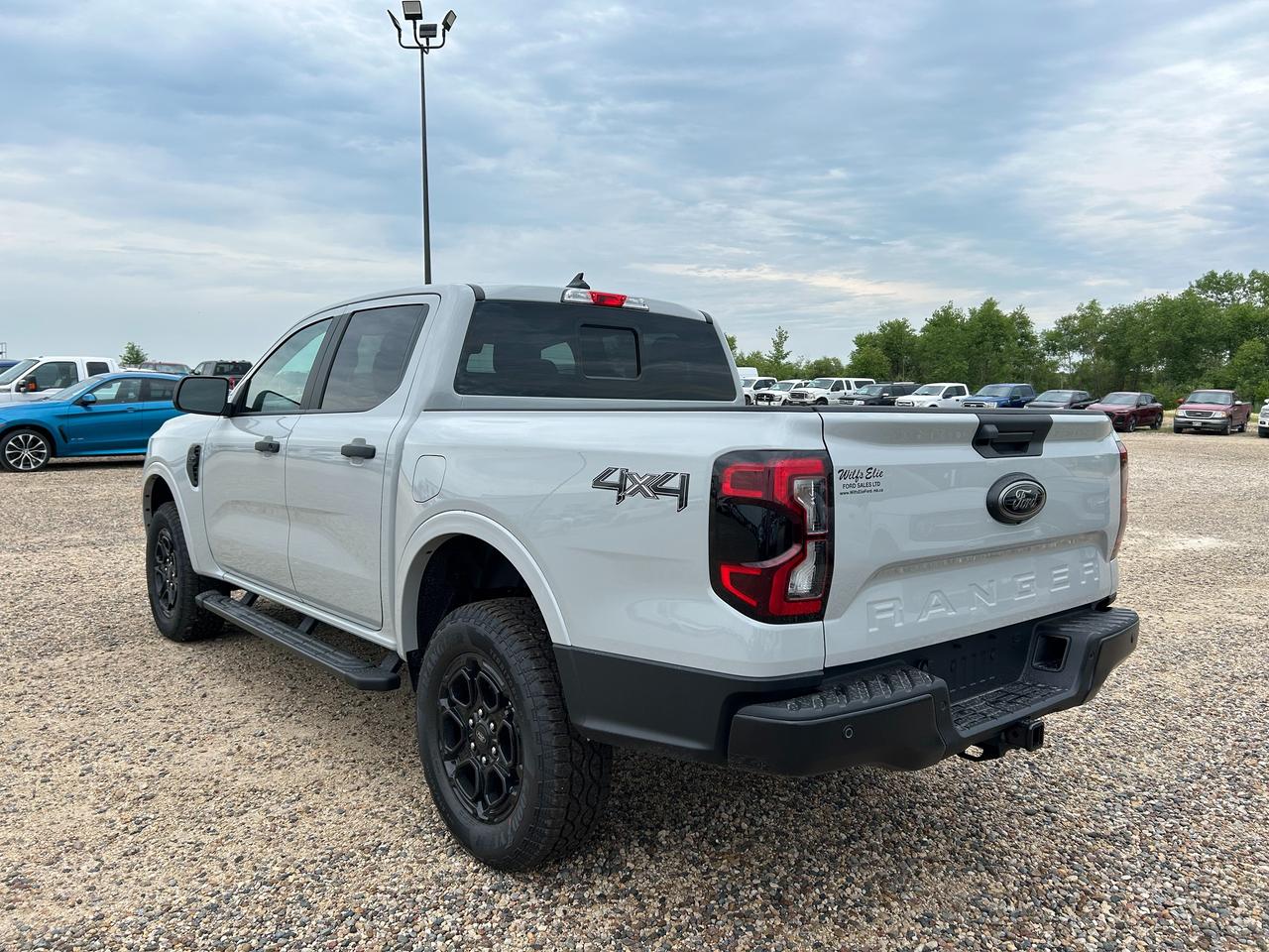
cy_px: 476
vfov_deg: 53.1
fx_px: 953
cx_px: 634
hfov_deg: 67.3
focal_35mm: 26
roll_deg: -0.4
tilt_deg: -3.6
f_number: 1.5
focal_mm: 5.7
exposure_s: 1/2045
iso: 50
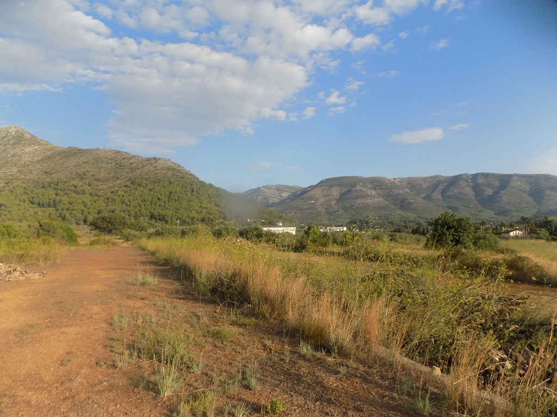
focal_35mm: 23
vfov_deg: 58.9
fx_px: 370
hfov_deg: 73.9
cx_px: 278
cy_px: 208
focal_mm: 4
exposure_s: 1/800
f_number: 3.1
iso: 80
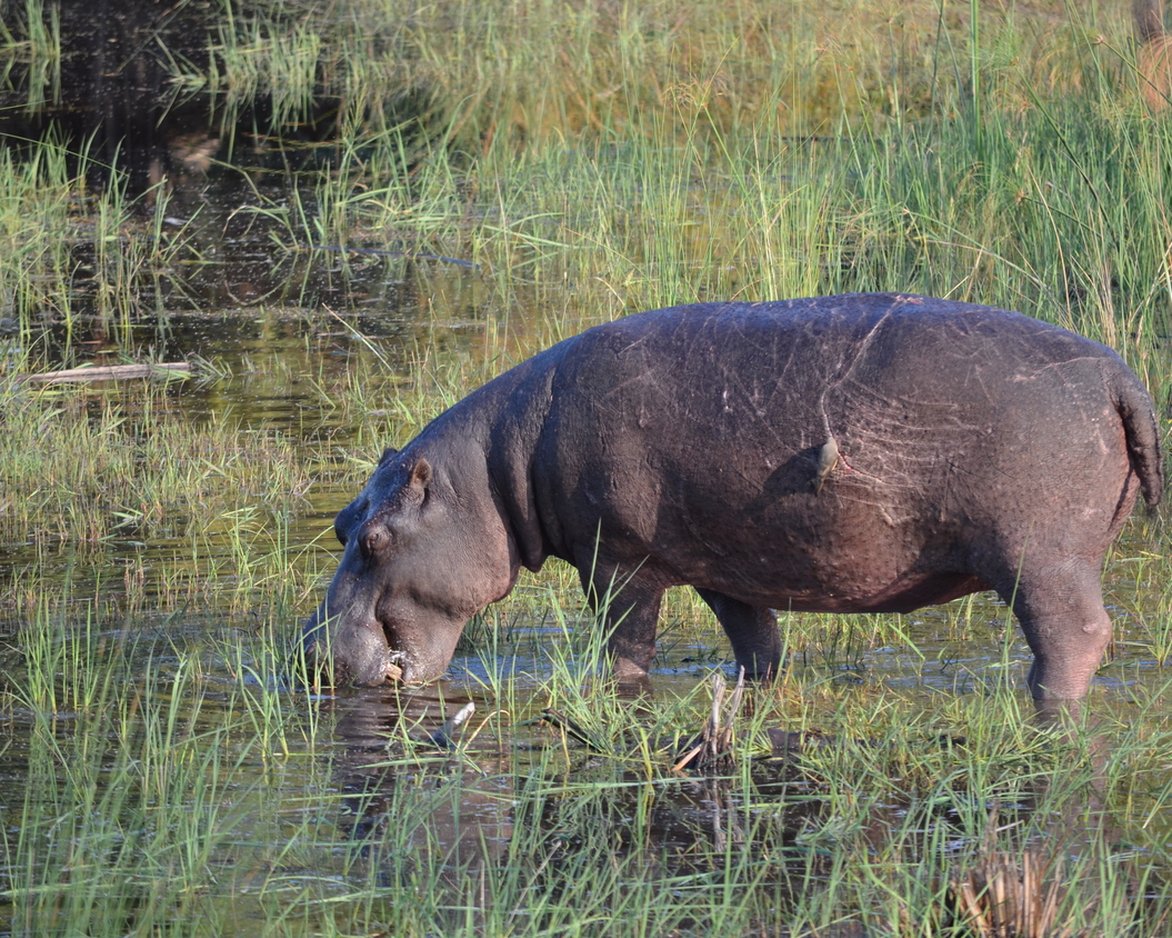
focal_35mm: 409
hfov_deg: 4.7
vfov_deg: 3.8
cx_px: 612
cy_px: 469
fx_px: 14187
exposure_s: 1/500
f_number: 5.3
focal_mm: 240
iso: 400
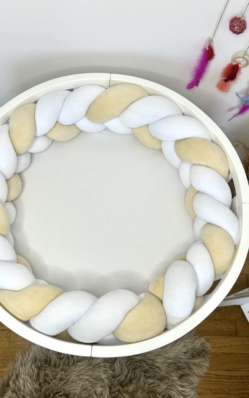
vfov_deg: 66.5
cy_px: 199
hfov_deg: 44.3
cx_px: 100
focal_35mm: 28
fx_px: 304
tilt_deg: -70.9
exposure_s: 1/121
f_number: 1.5
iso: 40
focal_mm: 5.7
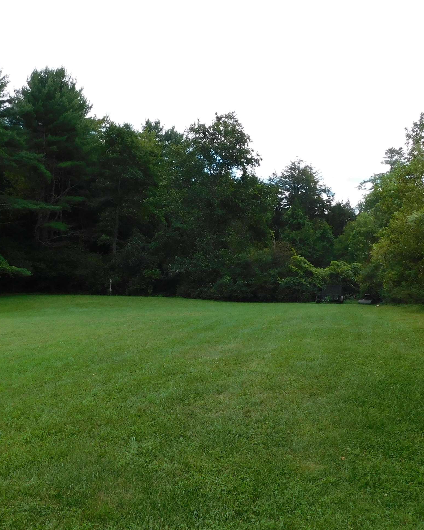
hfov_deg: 40.1
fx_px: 580
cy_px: 294
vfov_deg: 49.0
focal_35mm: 37
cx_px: 184
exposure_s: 1/640
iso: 125
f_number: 3
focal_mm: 4.1
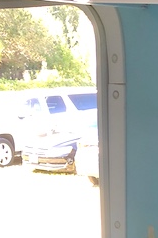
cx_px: 157
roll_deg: +0.1
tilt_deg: -23.7
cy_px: 361
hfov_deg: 13.7
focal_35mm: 98
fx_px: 647
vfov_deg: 18.4
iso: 25
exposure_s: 1/44
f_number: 1.8
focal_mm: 4
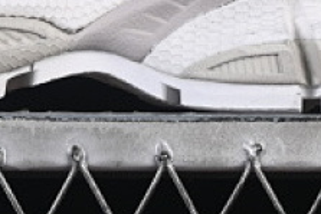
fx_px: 3239
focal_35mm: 363
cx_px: 12
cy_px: -207
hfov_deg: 5.7
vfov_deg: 3.8
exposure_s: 1/80
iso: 160
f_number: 8
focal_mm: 50
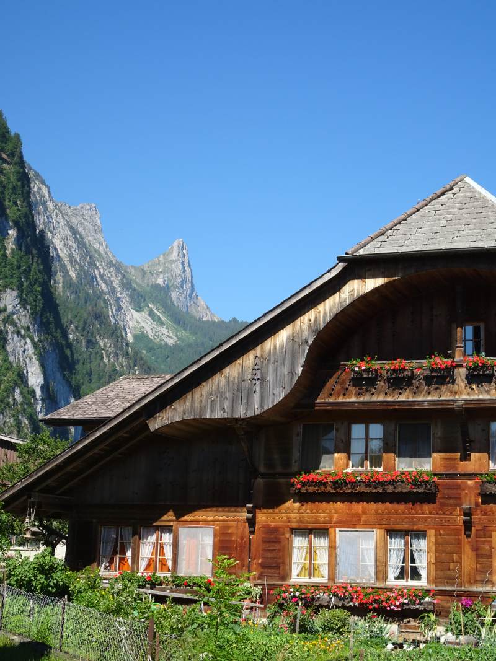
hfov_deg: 24.4
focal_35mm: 60
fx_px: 1147
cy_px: 330
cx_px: 248
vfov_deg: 32.2
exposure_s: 1/400
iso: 80
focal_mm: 10.23
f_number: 4.5
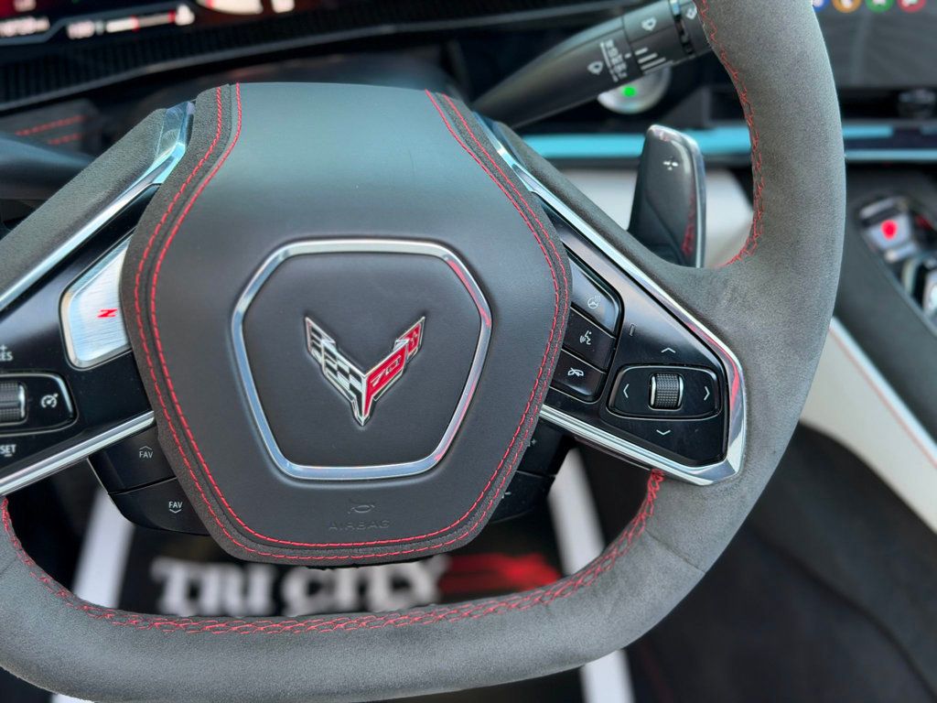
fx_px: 1299
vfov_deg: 30.3
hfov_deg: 39.7
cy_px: 352
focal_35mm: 48
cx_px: 468
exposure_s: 1/148
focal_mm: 6.76
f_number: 1.78
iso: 160
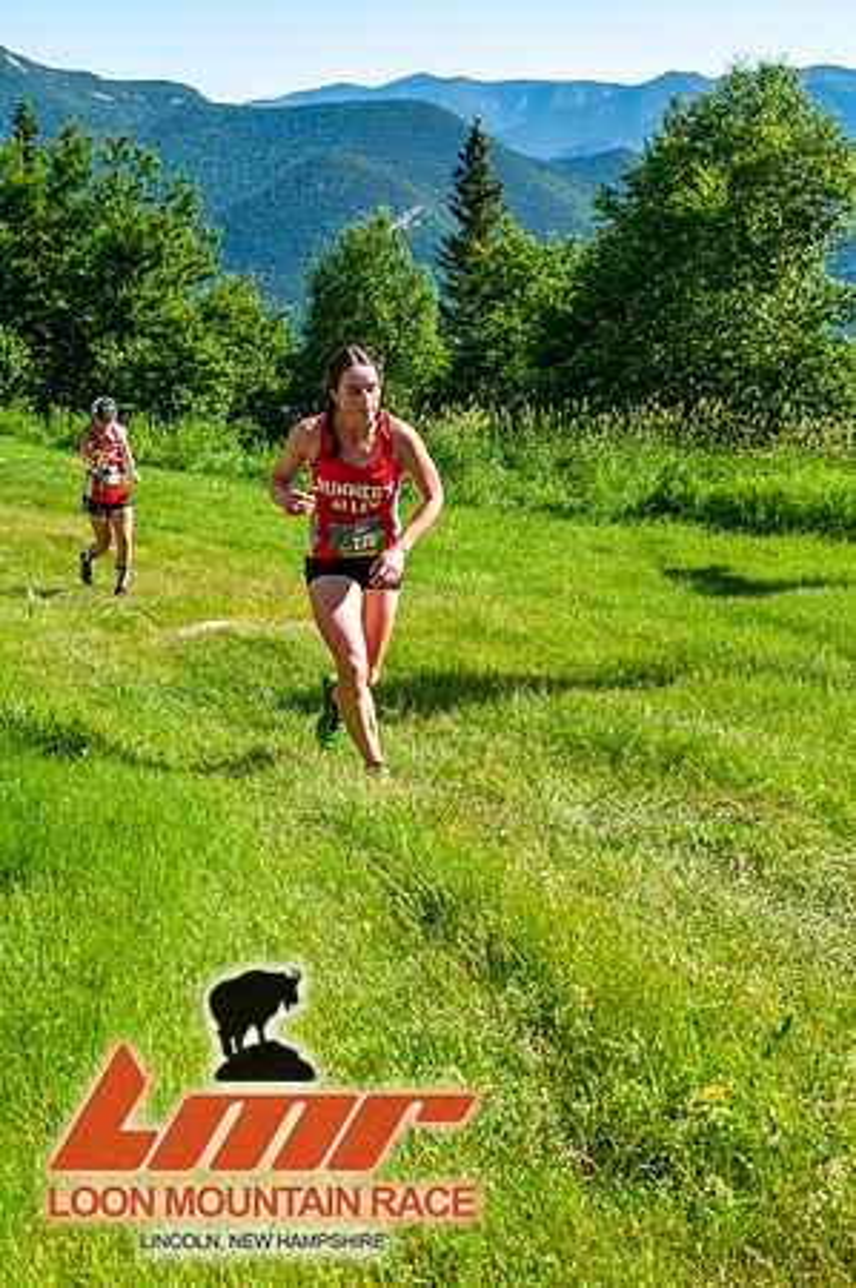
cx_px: 428
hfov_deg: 26.4
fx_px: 1823
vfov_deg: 38.9
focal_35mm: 51
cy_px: 644
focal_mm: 34
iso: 200
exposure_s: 1/400
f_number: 8
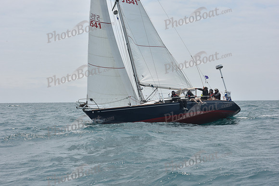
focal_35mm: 70
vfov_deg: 19.5
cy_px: 93
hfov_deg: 28.8
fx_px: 543
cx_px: 140
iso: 250
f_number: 11
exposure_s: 1/800
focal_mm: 70
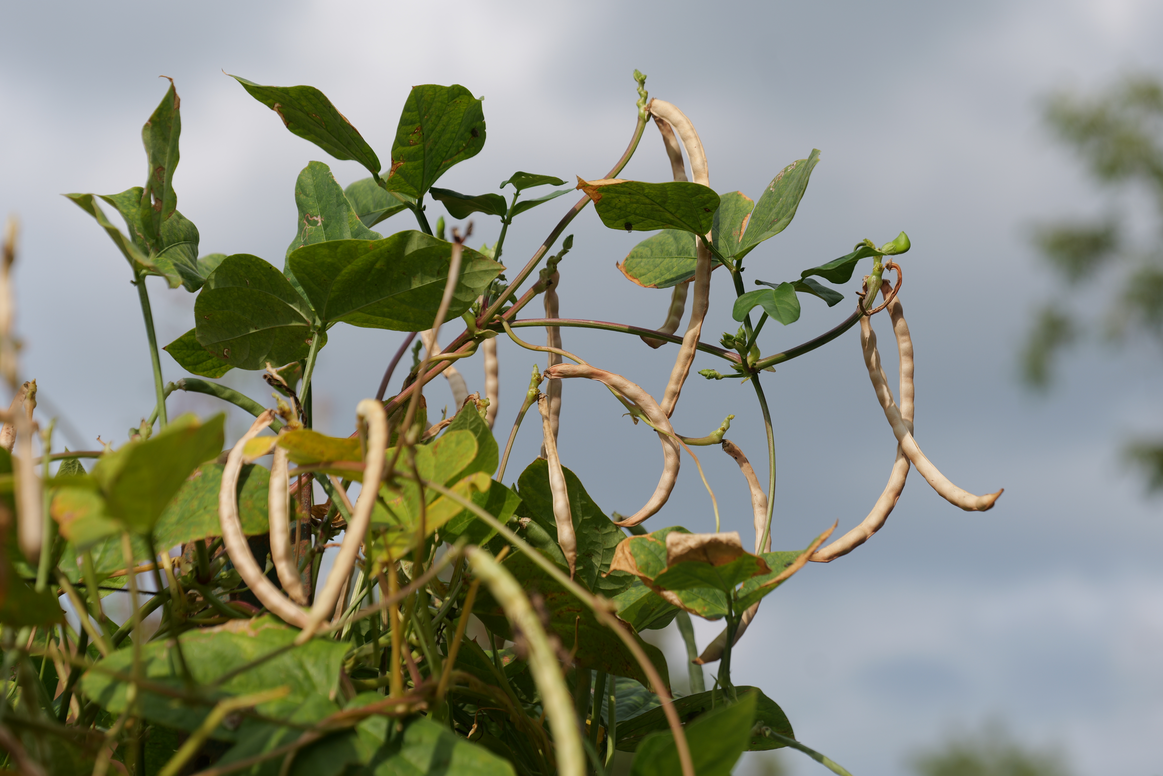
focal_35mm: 105
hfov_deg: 19.5
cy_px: 388
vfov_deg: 13.0
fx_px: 3392
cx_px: 582
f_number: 5.6
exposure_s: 1/500
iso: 100
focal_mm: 105
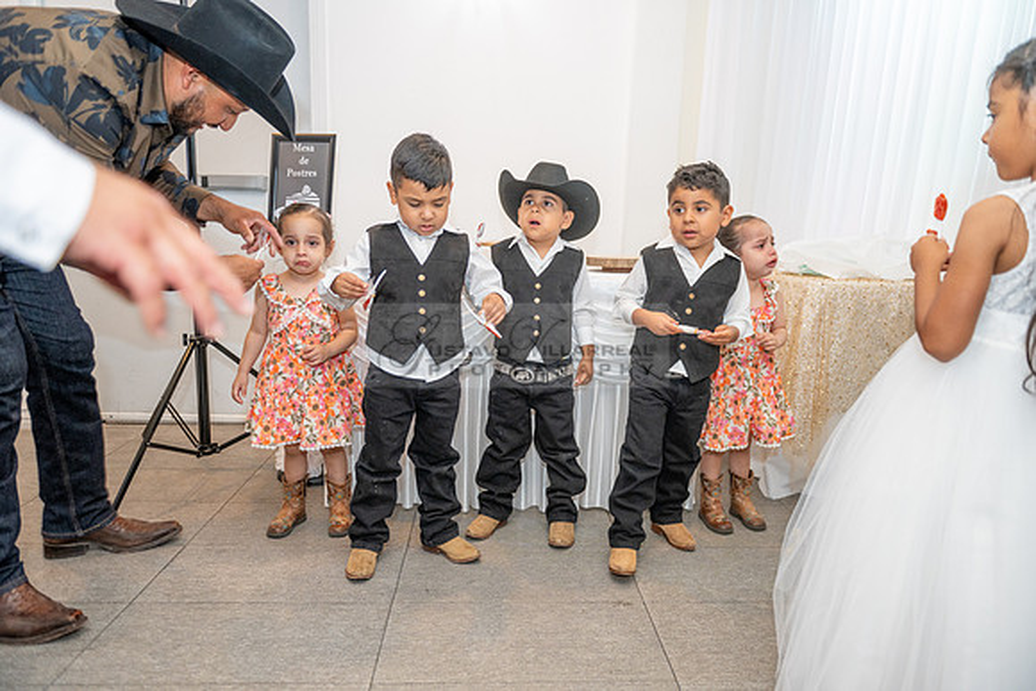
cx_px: 518
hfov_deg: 73.7
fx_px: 691
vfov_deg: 53.2
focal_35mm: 24
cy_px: 346
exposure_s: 1/160
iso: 800
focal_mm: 24
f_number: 3.2
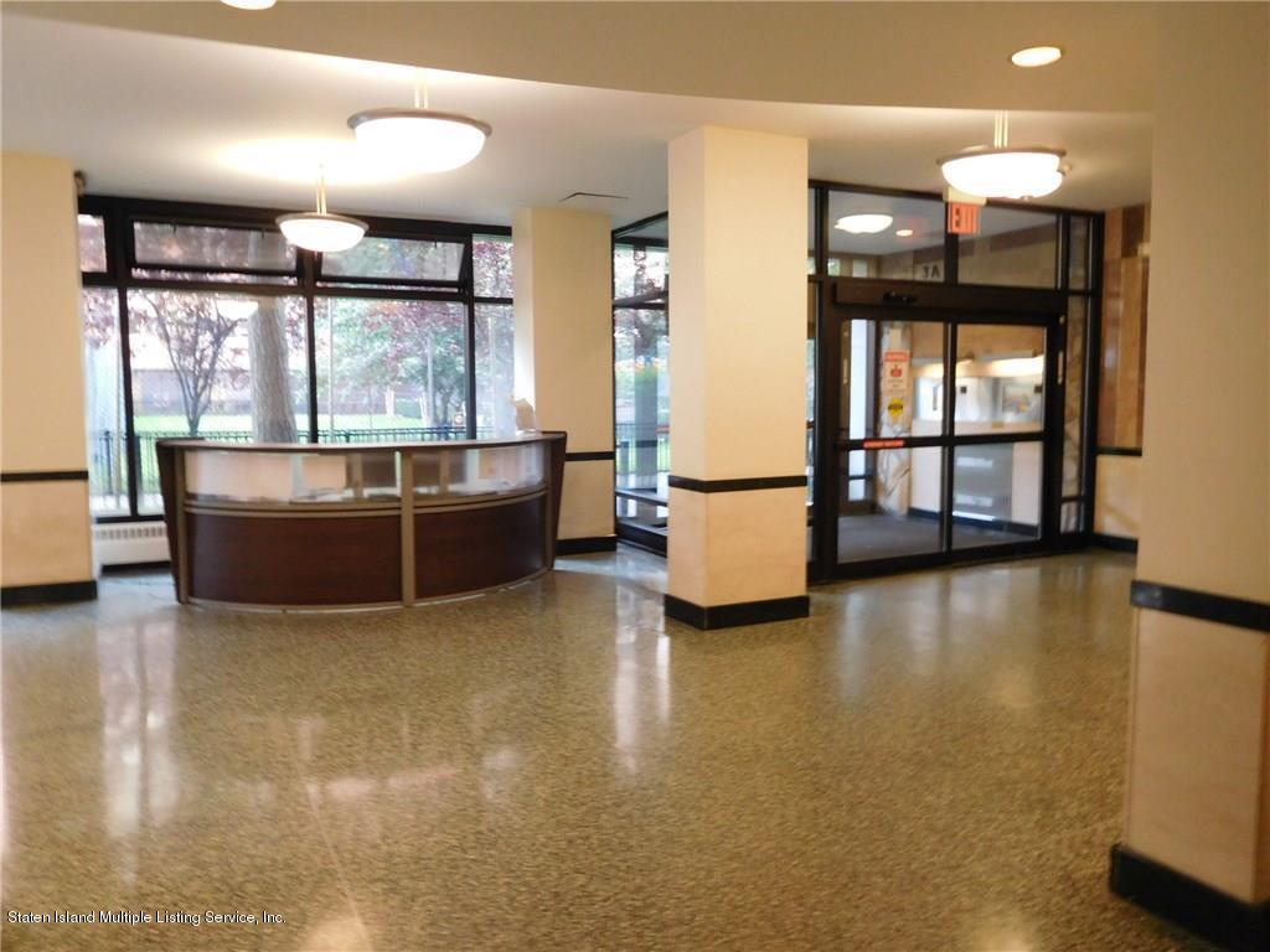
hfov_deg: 69.4
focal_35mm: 25
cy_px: 476
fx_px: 917
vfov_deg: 54.9
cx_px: 635
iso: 400
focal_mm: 4.5
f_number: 3.4
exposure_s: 1/15
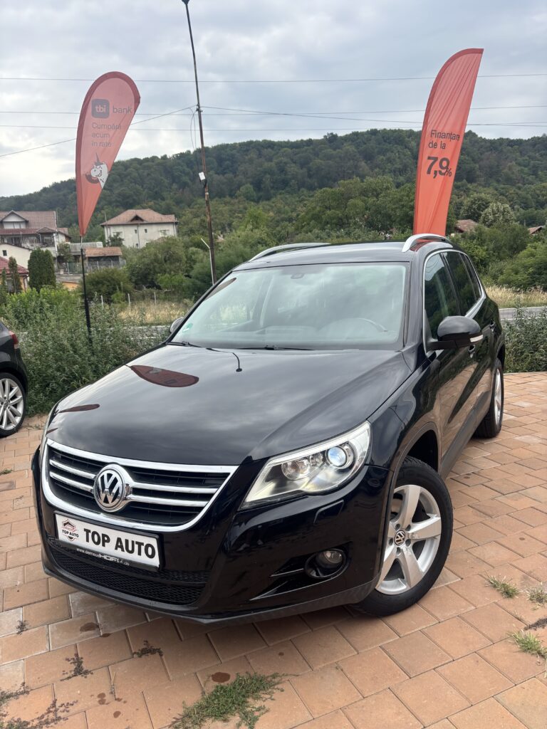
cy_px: 364
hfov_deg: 53.1
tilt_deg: -11.4
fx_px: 548
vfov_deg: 67.3
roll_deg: +2.5
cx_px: 274
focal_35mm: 26
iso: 50
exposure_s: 1/988
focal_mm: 5.96
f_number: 1.6
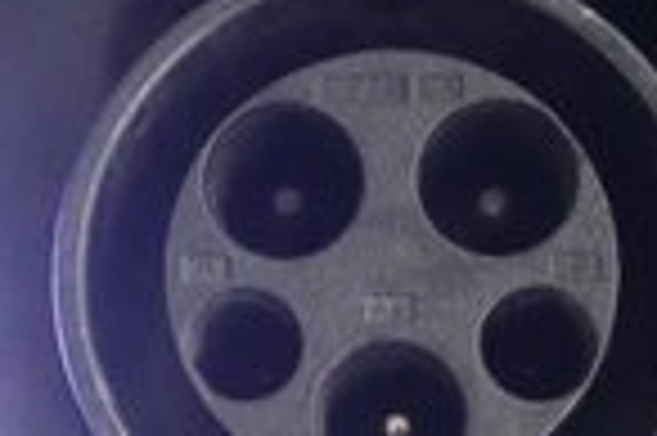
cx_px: 396
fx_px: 2078
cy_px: 458
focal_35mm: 114
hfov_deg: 17.9
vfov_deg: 11.8
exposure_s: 1/100
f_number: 5
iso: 16000
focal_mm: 26
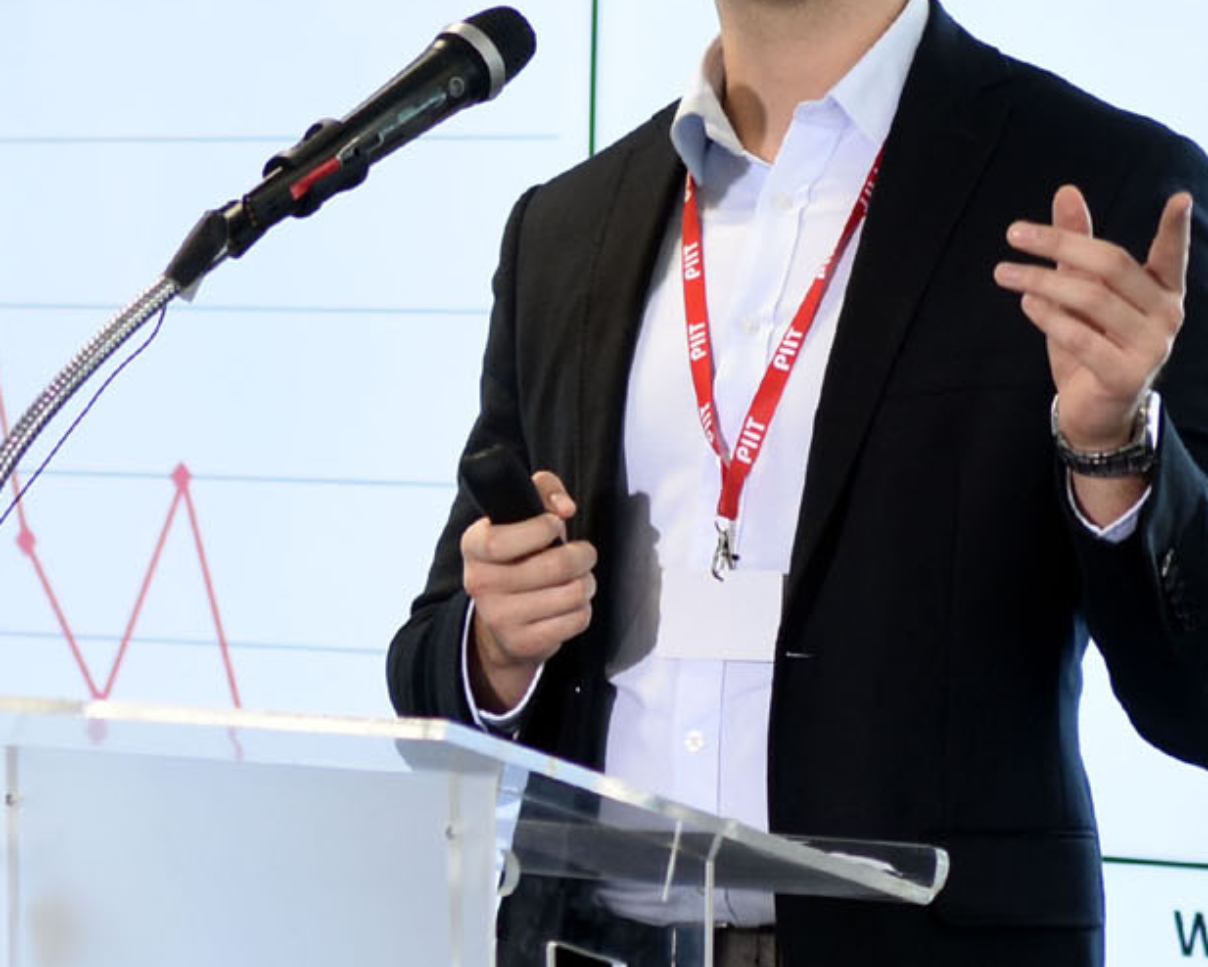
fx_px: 6116
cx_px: 617
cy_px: 294
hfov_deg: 11.3
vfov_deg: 9.0
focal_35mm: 171
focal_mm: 50
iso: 400
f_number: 2.8
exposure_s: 1/125
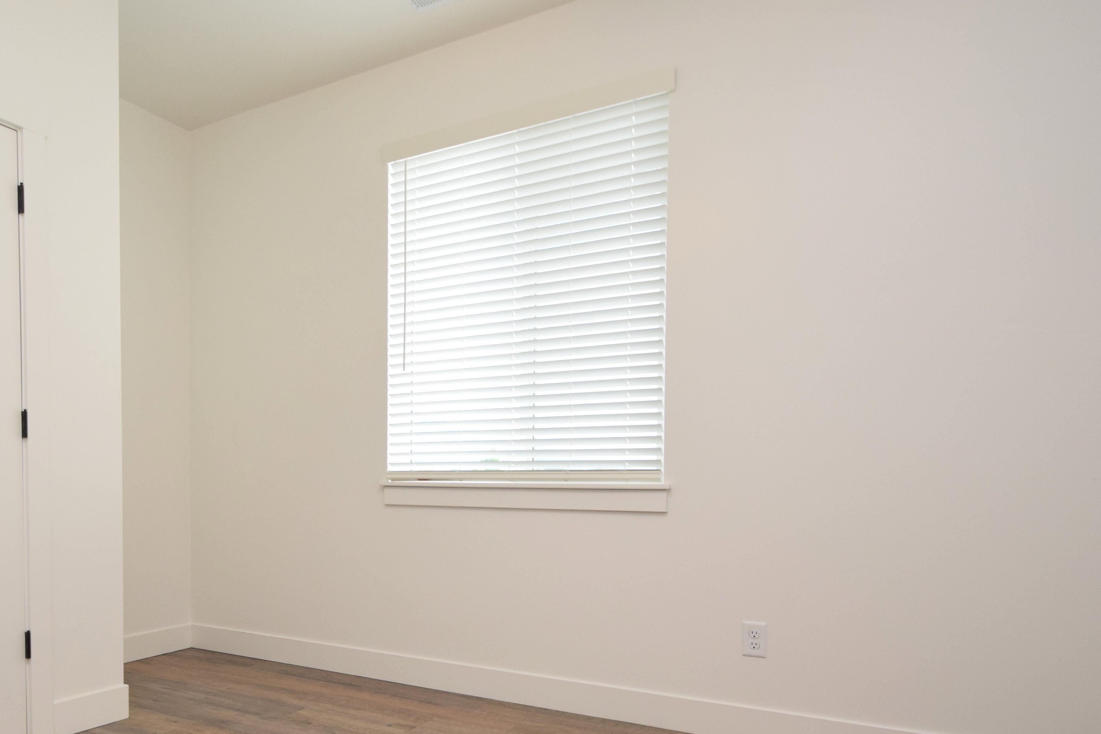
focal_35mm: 25
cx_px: 351
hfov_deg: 69.1
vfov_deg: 50.5
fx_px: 765
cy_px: 483
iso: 640
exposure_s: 1/125
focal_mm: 10
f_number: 5.6
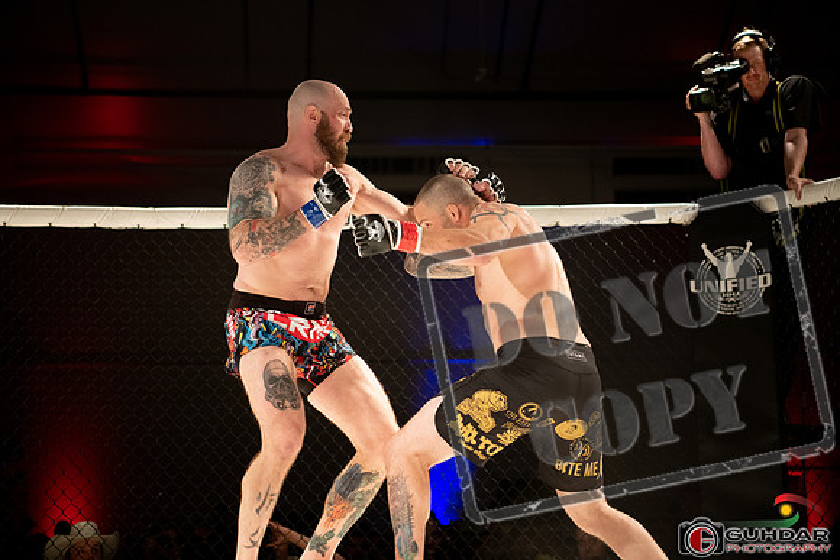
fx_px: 1634
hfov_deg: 28.8
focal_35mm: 70
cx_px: 420
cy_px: 280
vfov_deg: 19.5
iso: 2000
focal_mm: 70
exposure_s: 1/1000
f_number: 2.8
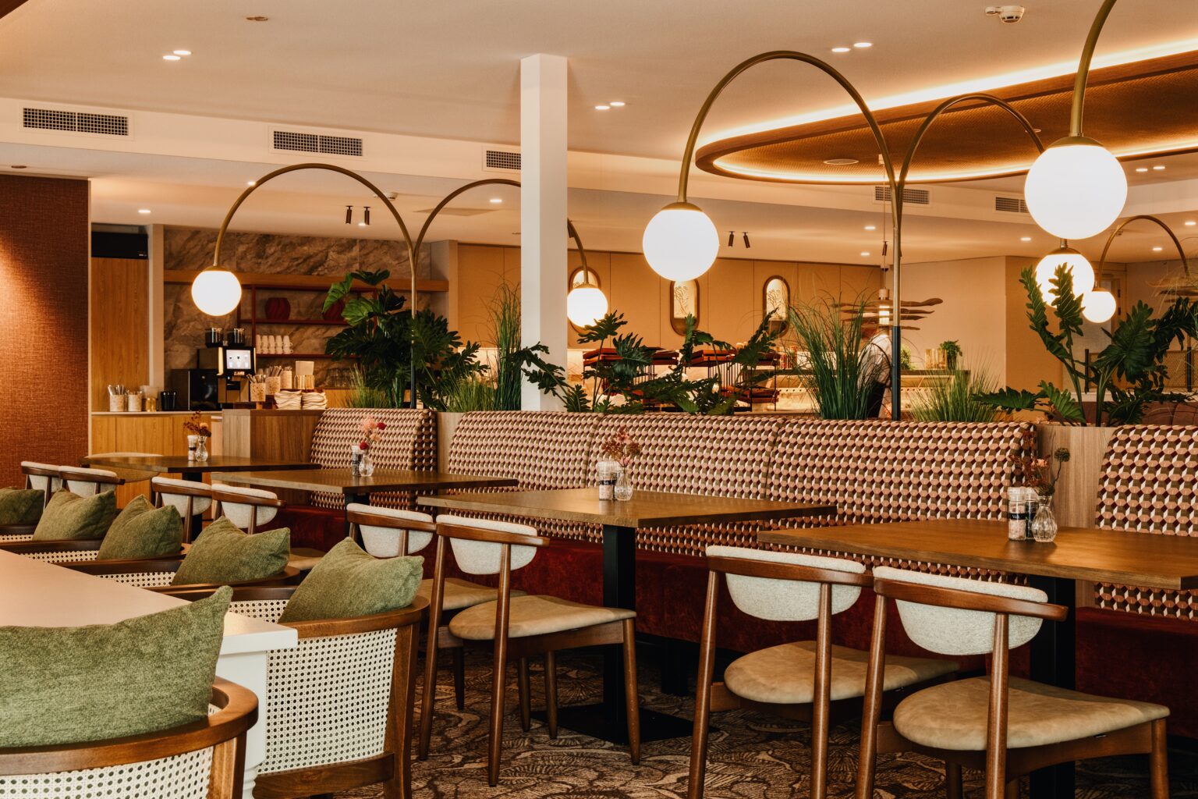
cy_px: 400
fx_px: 1564
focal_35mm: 47
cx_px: 599
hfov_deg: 41.9
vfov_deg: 28.6
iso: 320
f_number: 9
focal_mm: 31.4
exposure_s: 1/2
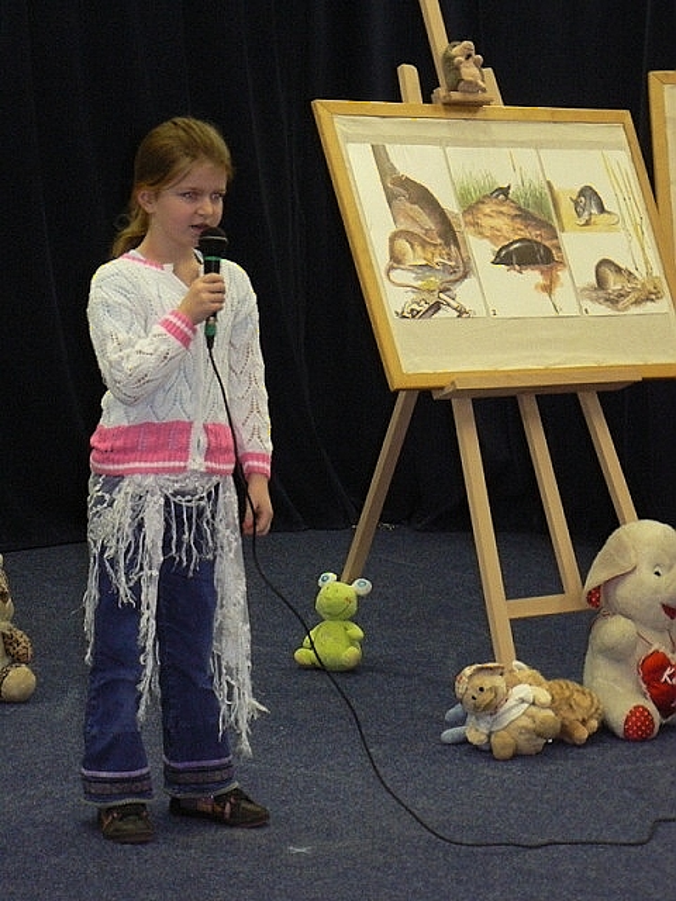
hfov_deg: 13.2
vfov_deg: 17.6
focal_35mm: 112
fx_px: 2916
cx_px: 338
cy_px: 450
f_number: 3.2
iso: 200
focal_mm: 18.6
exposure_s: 1/30
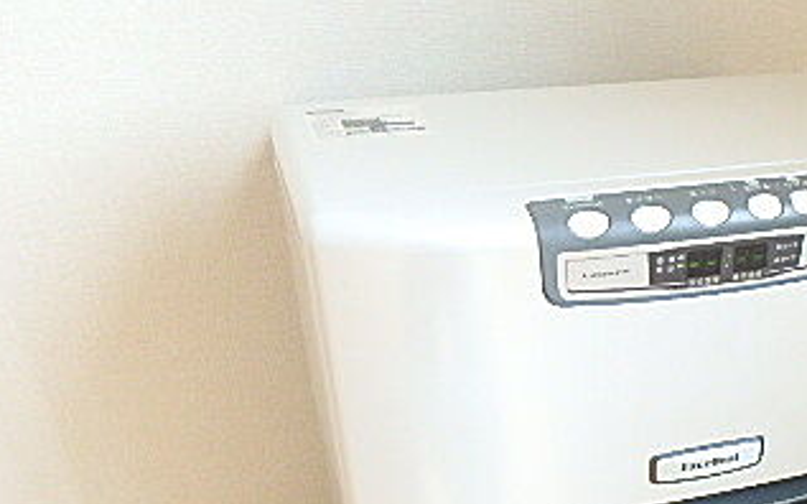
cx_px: 629
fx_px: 990
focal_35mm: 45
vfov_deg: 26.5
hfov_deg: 42.6
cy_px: 545
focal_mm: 3.7
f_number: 3.5
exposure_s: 1/125
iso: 800
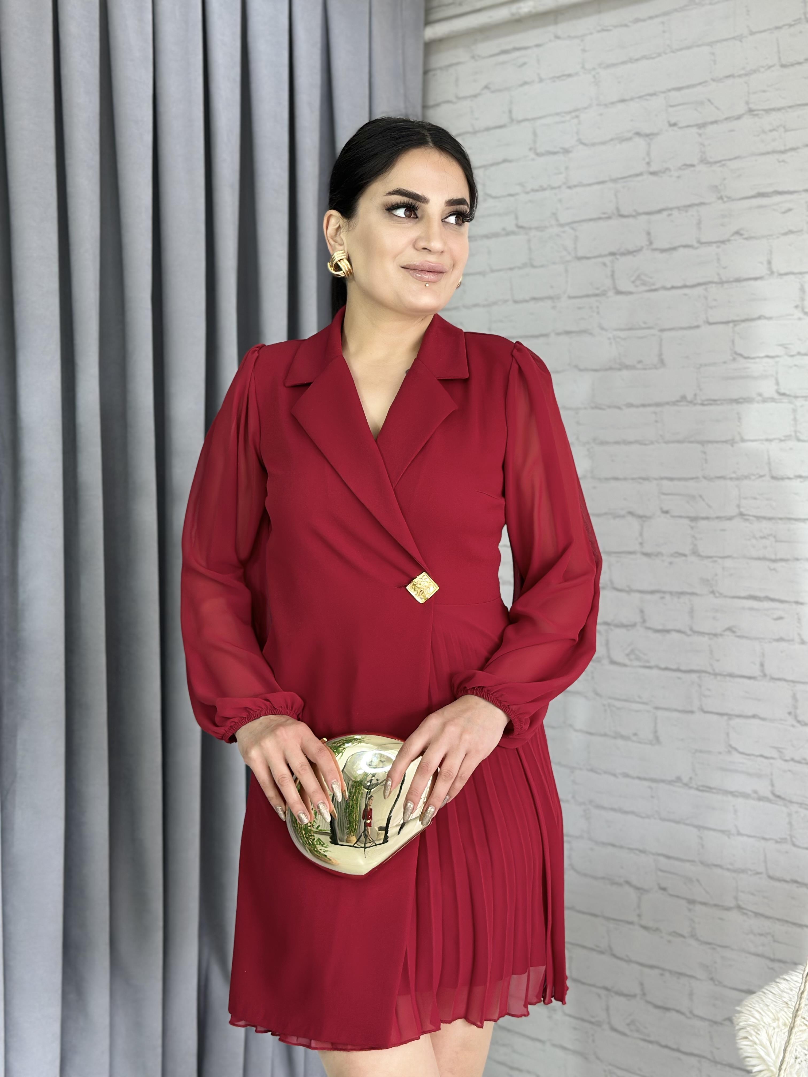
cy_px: 538
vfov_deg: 39.7
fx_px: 1494
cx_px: 404
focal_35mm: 48
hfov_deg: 30.3
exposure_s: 1/100
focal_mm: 6.86
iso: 80
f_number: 1.78
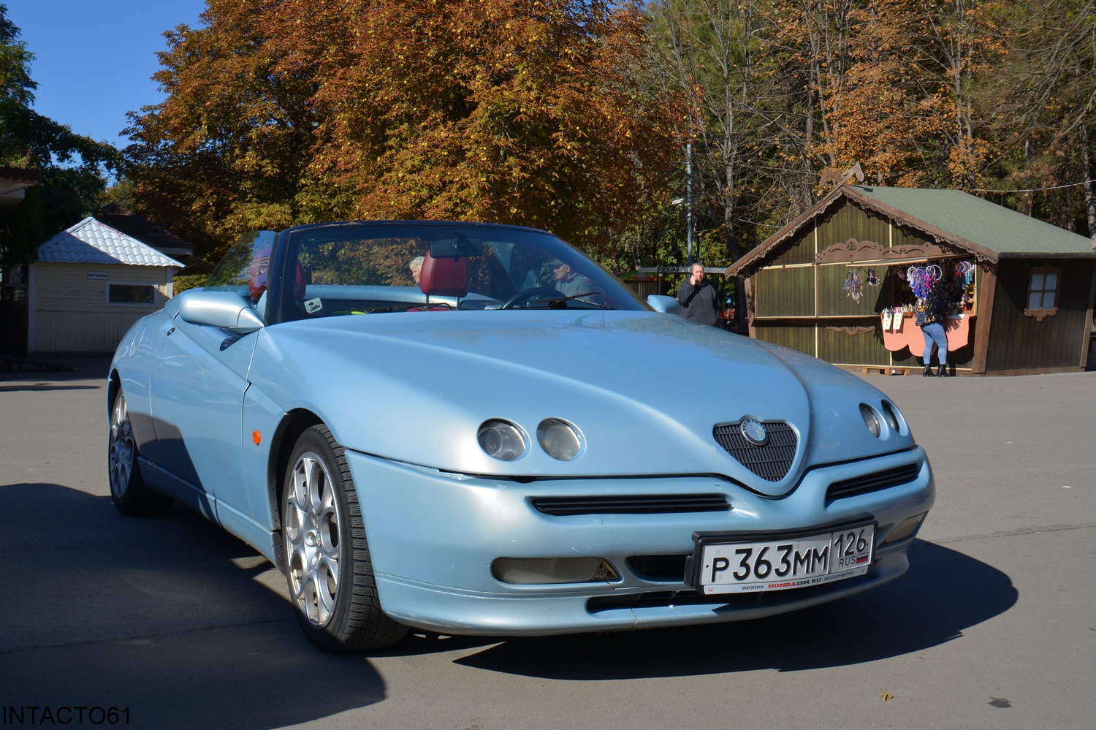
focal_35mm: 39
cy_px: 365
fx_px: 1187
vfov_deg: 34.2
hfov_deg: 49.6
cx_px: 548
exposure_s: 1/320
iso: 100
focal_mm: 26
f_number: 9
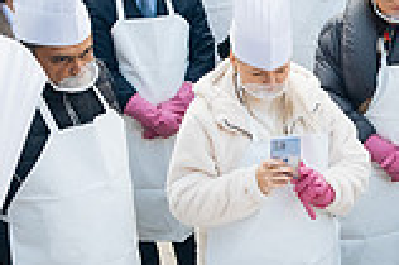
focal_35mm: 92
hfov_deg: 20.2
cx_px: 530
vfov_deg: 14.7
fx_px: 1019
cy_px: 223
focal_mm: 16.5
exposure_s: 1/250
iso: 800
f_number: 3.2
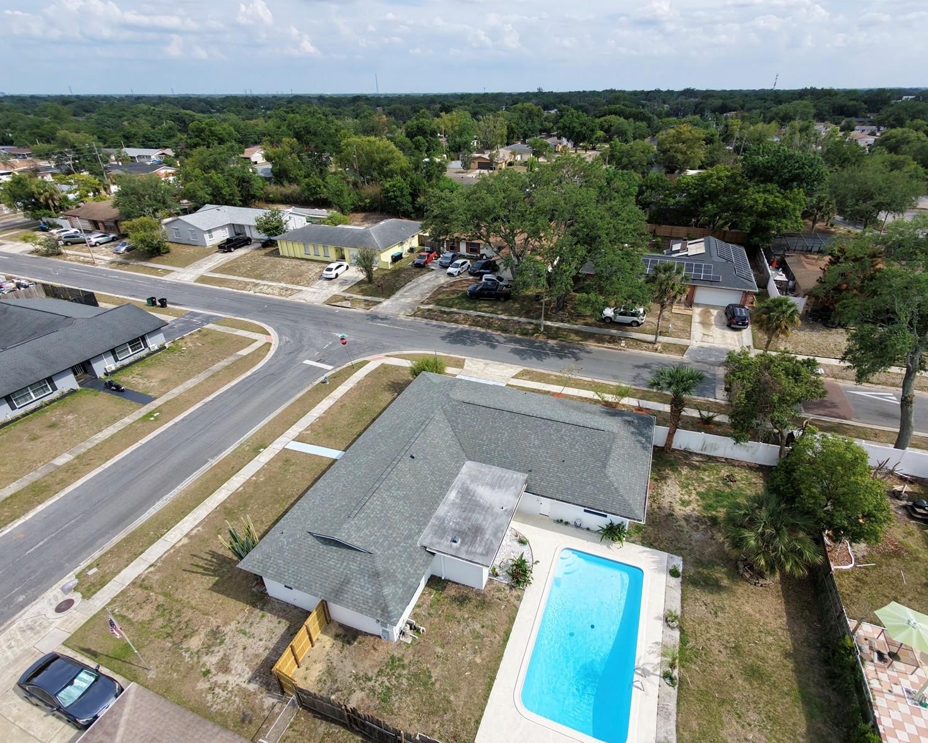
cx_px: 479
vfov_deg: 77.0
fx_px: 467
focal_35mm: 17
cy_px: 377
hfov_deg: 89.6
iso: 100
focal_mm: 3.05
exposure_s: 1/800
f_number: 2.2
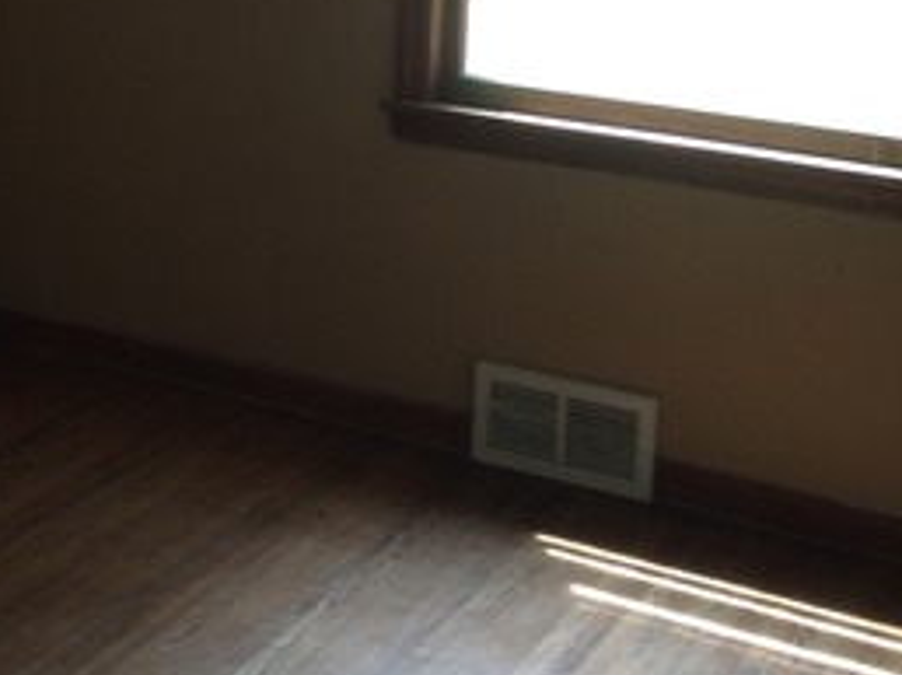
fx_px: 2135
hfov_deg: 23.2
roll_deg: +0.2
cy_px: 31
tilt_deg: -8.9
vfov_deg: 17.6
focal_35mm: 82
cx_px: 66
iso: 50
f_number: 2.4
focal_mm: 4.12
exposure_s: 1/24
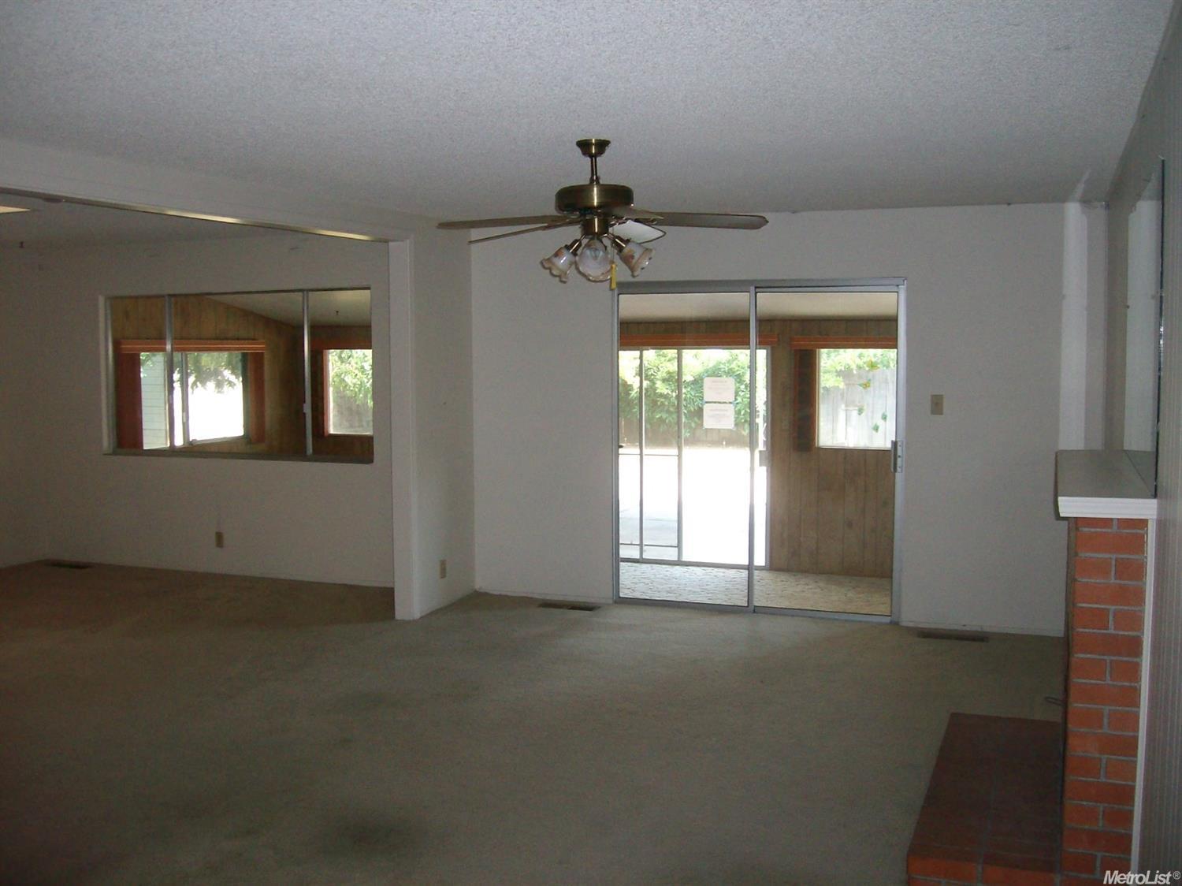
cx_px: 591
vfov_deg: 40.7
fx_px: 1195
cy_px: 443
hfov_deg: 52.6
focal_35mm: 35
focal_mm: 5.8
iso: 168
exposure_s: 1/40
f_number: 2.8
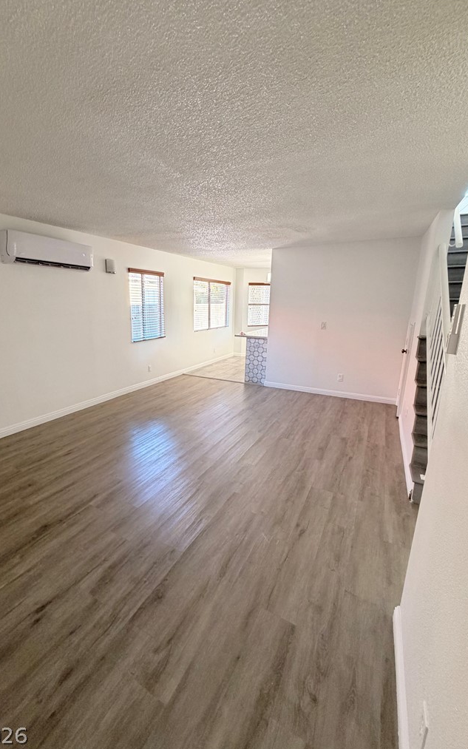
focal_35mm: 15
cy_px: 374
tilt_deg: -13.8
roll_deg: +0.1
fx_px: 306
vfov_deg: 101.5
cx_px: 205
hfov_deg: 74.5
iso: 200
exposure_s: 1/60
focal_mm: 2.22
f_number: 2.2
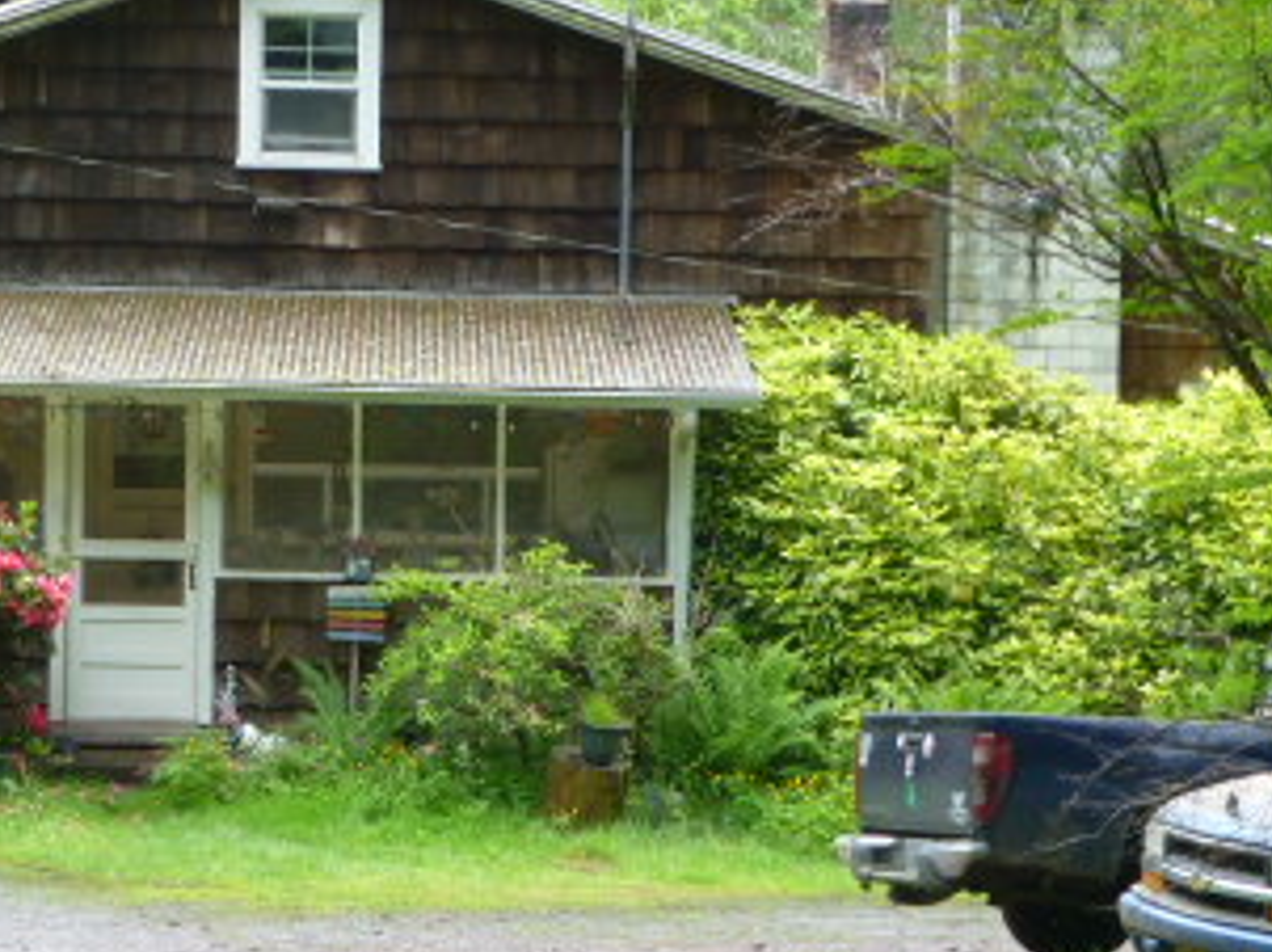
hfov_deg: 16.0
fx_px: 4516
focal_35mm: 123
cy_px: 468
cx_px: 518
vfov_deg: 12.0
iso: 125
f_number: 4.7
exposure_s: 1/60
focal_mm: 10.3
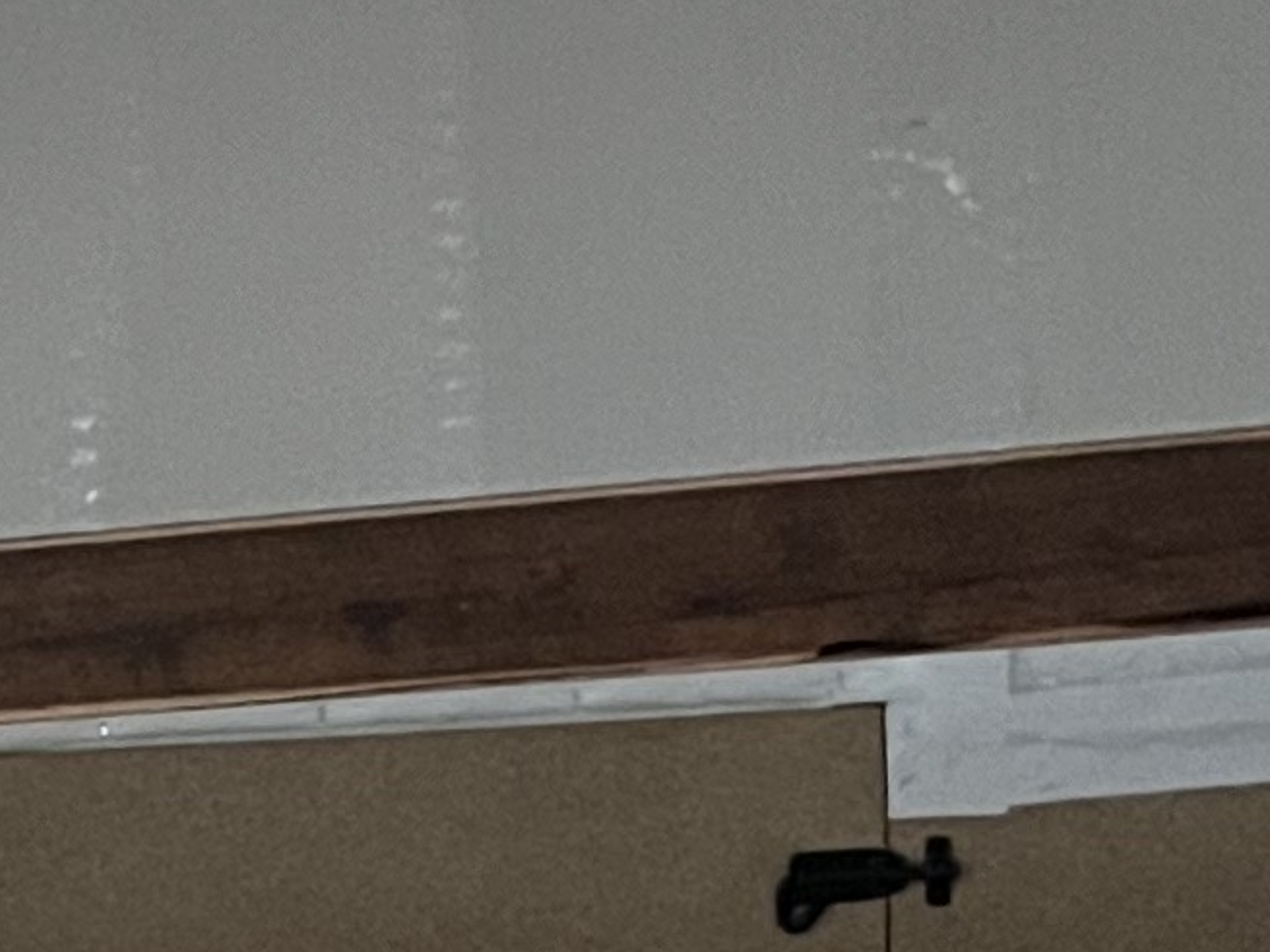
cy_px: 1499
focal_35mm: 160
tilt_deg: -11.2
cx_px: -1516
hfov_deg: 10.9
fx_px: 5869
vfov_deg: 9.0
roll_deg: +5.5
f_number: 1.6
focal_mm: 5.1
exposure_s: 1/51
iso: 500
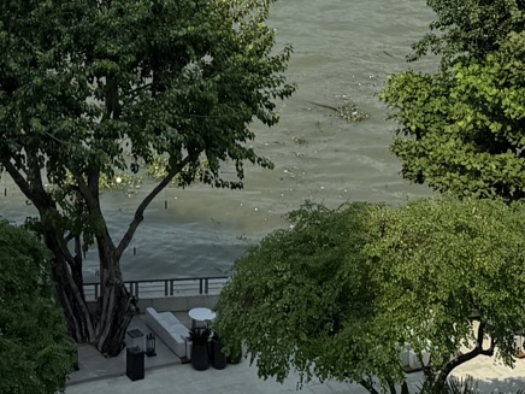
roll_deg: -0.3
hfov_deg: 17.6
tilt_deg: -0.2
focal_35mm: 110
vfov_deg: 11.6
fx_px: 1668
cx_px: 40
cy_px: -481
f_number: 1.78
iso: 80
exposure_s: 1/1230
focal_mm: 6.76
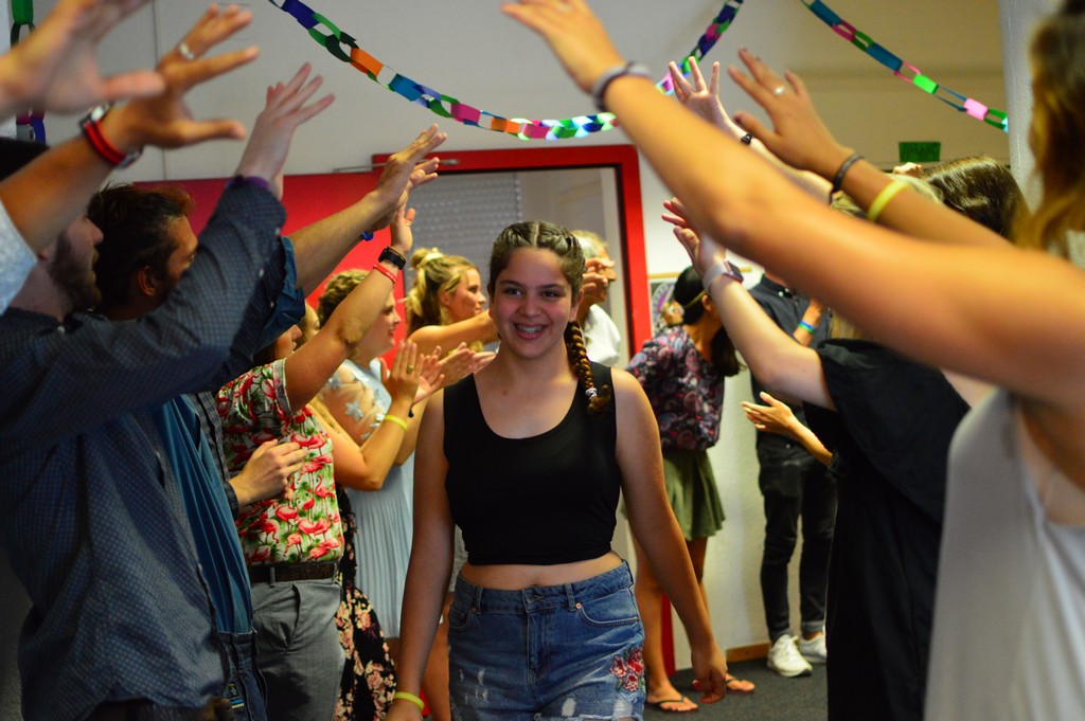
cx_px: 542
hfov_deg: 37.9
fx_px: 1581
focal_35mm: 52
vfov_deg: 25.7
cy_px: 360
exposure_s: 1/200
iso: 1600
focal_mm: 35
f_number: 1.8
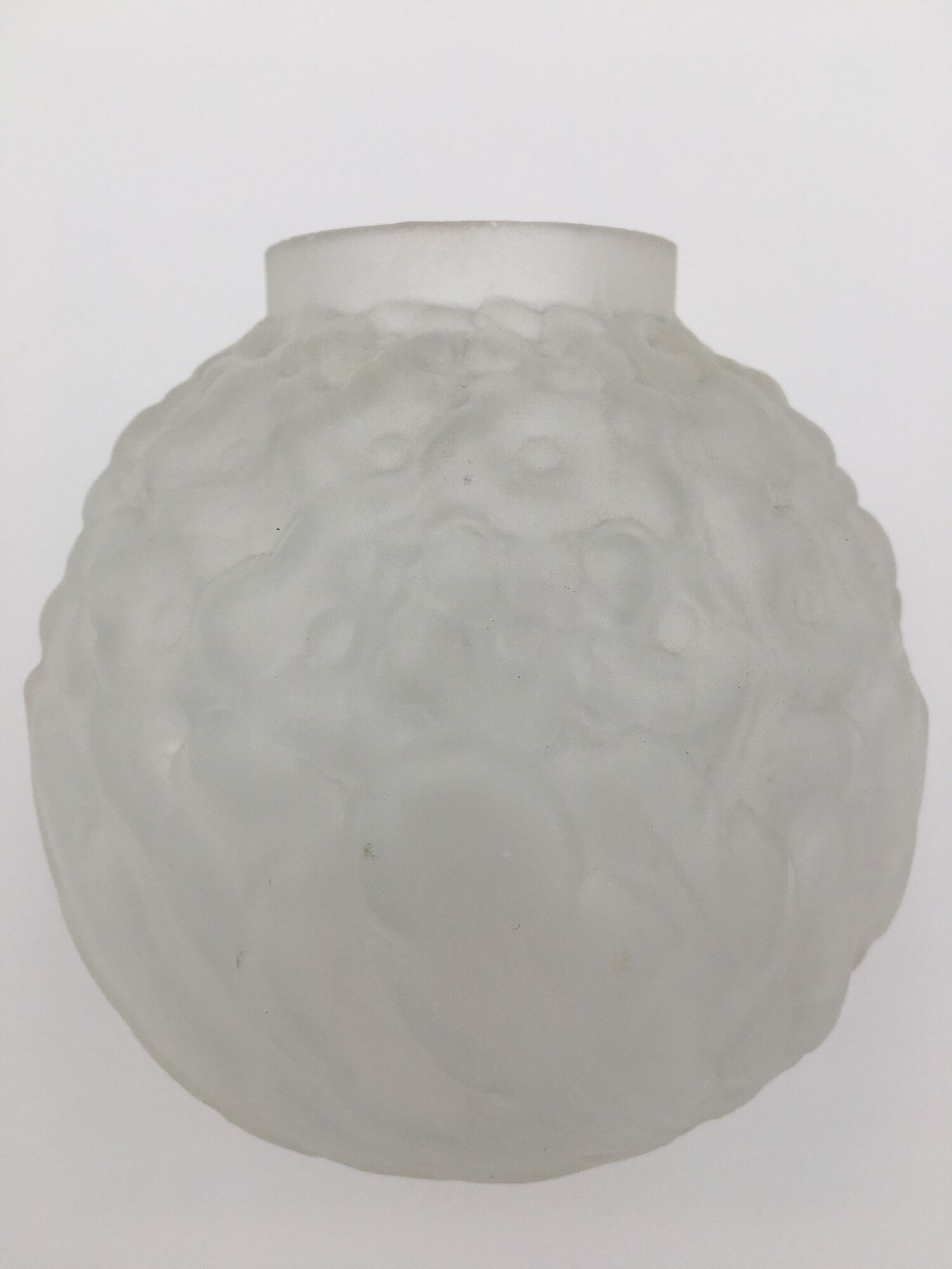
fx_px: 1063
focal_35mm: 29
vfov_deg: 61.7
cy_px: 634
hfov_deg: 48.2
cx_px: 476
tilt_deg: -75.4
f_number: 2.2
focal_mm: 4.15
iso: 25
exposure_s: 1/557
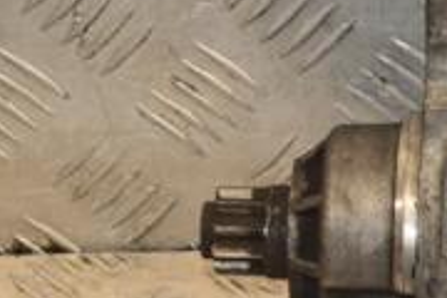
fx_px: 3228
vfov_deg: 5.3
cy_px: 179
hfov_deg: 7.8
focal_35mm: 260
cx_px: 638
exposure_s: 1/200
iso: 800
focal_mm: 52
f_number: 5.6
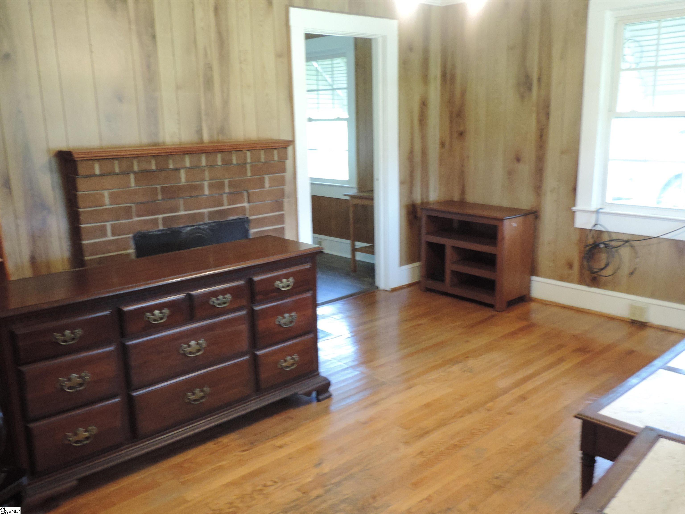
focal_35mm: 30
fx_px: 594
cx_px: 342
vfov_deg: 46.8
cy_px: 257
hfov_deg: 60.0
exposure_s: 1/20
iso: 400
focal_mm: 5.3
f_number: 3.1
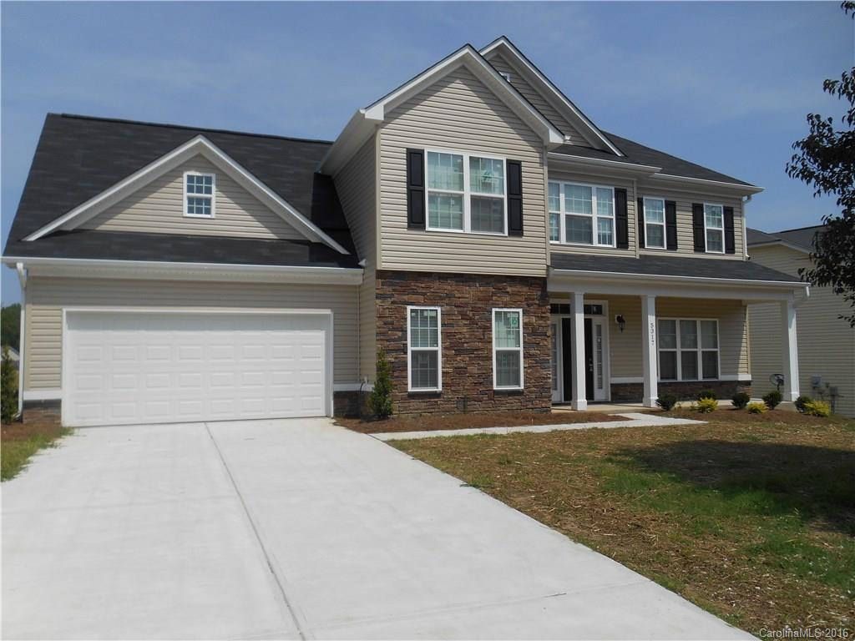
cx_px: 428
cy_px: 320
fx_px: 642
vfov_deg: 53.1
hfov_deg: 67.3
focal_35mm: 26
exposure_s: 1/1600
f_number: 3.4
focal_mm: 4.7
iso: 80
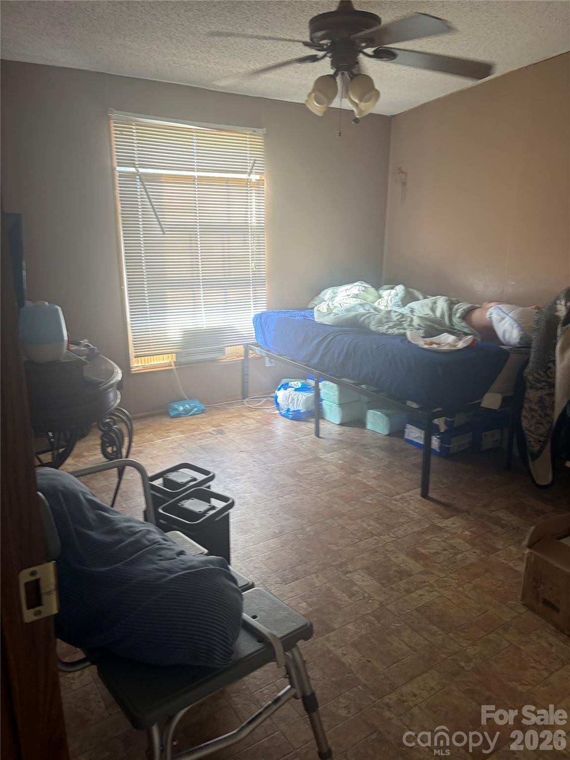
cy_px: 380
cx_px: 285
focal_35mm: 26
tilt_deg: -18.4
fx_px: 571
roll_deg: -1.3
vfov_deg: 67.3
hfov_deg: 53.1
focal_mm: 5.96
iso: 80
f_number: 1.6
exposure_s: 1/60
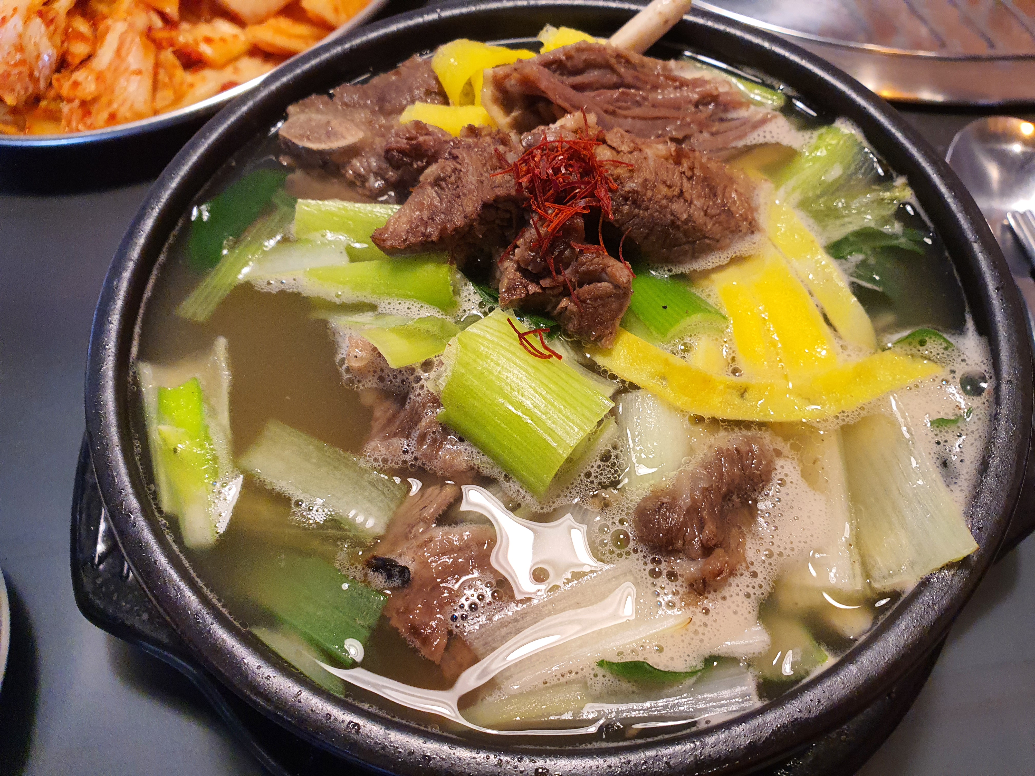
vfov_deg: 53.1
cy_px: 388
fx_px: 777
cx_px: 518
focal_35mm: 26
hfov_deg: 67.3
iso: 320
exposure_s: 1/40
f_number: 2.4
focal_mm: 4.3
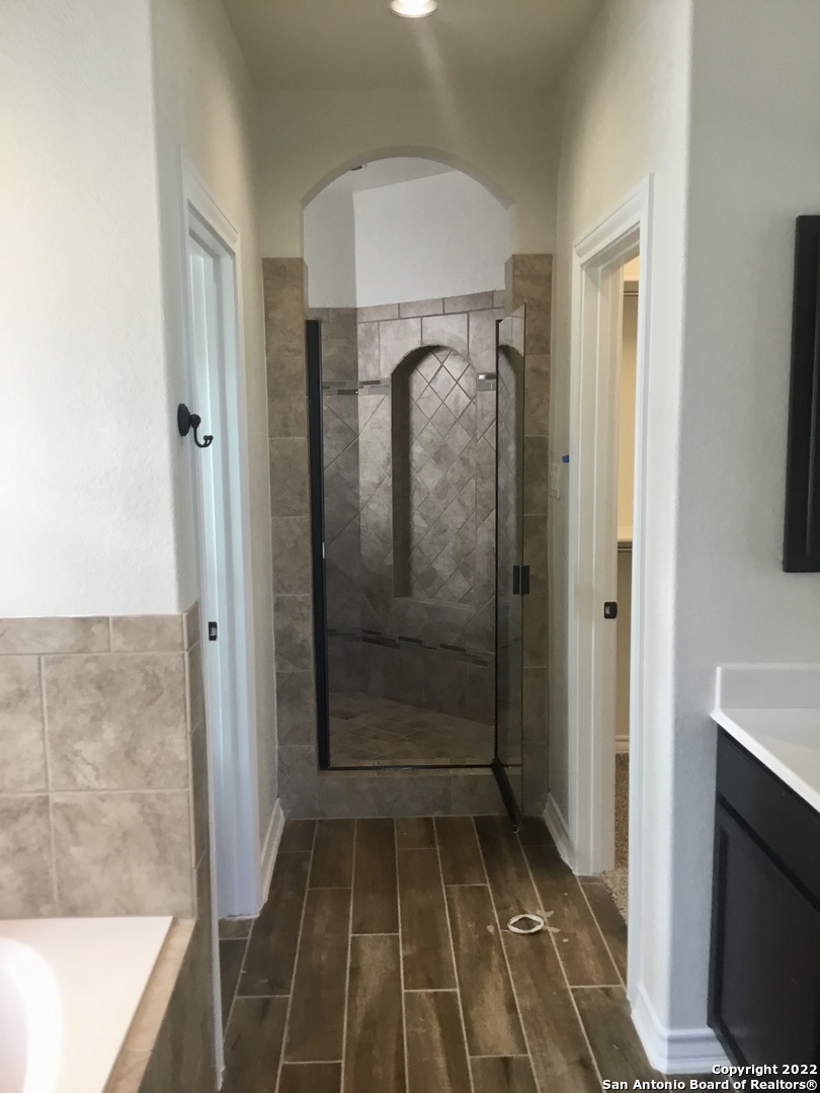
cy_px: 546
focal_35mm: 31
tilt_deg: -6.7
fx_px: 979
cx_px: 410
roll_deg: -0.7
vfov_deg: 58.4
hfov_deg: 45.4
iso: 50
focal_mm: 3.3
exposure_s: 1/30
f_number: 2.4
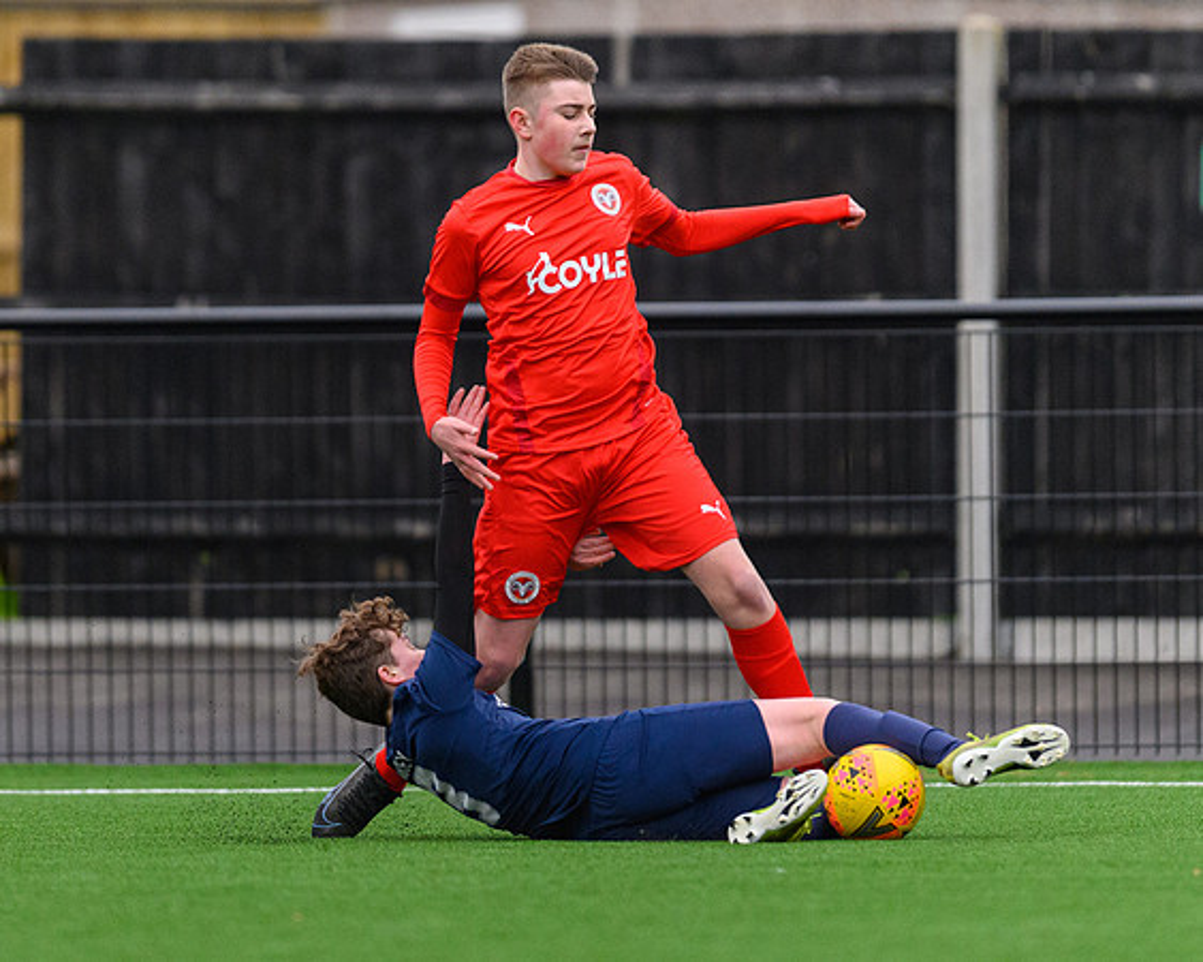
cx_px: 506
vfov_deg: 2.4
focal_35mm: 655
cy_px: 482
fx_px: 23330
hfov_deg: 3.0
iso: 5000
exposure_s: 1/2000
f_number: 2.8
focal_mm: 400
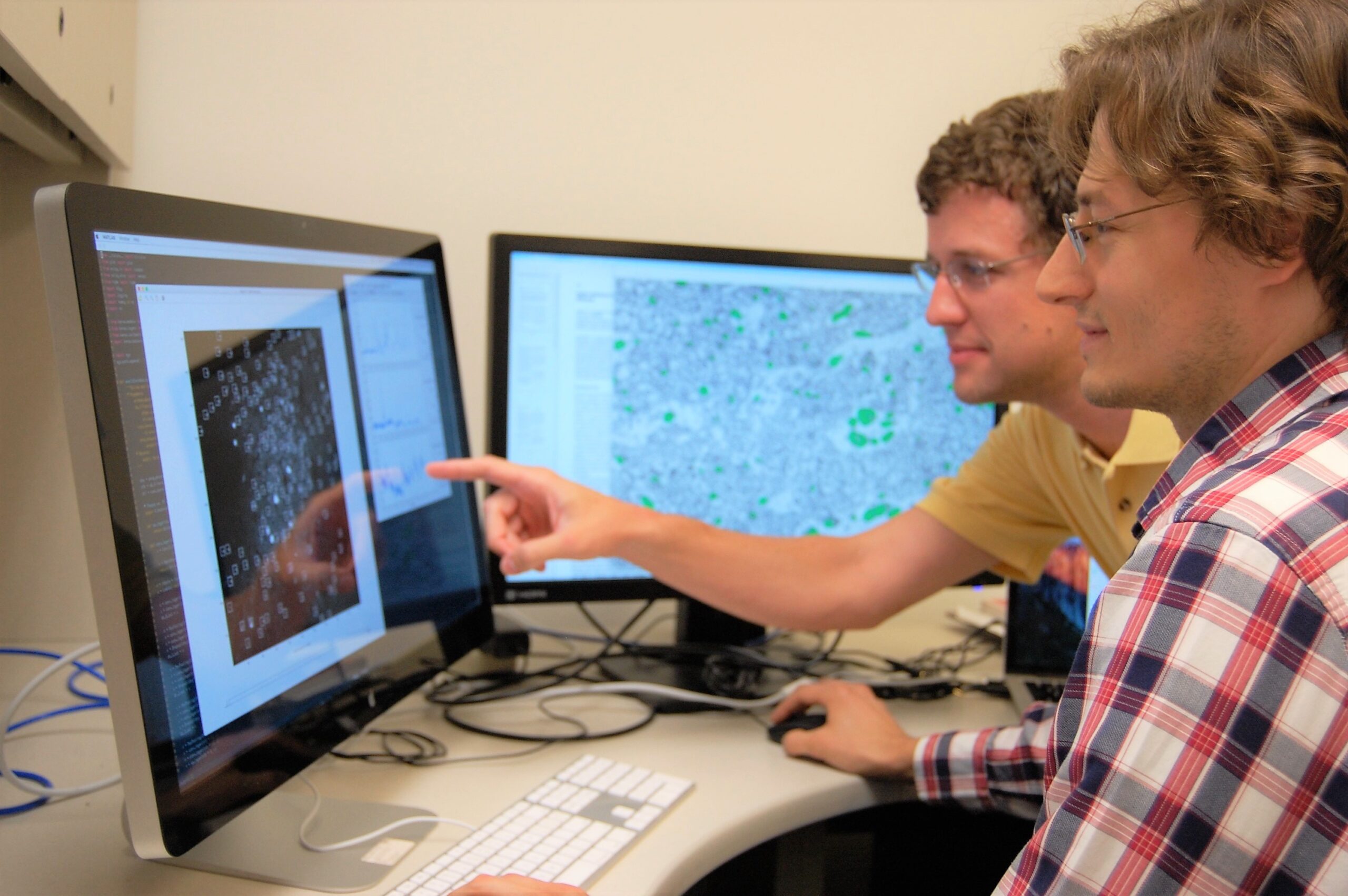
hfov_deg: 49.6
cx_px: 674
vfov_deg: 34.1
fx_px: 1459
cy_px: 448
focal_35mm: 39
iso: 400
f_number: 4.2
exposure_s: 1/50
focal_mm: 26
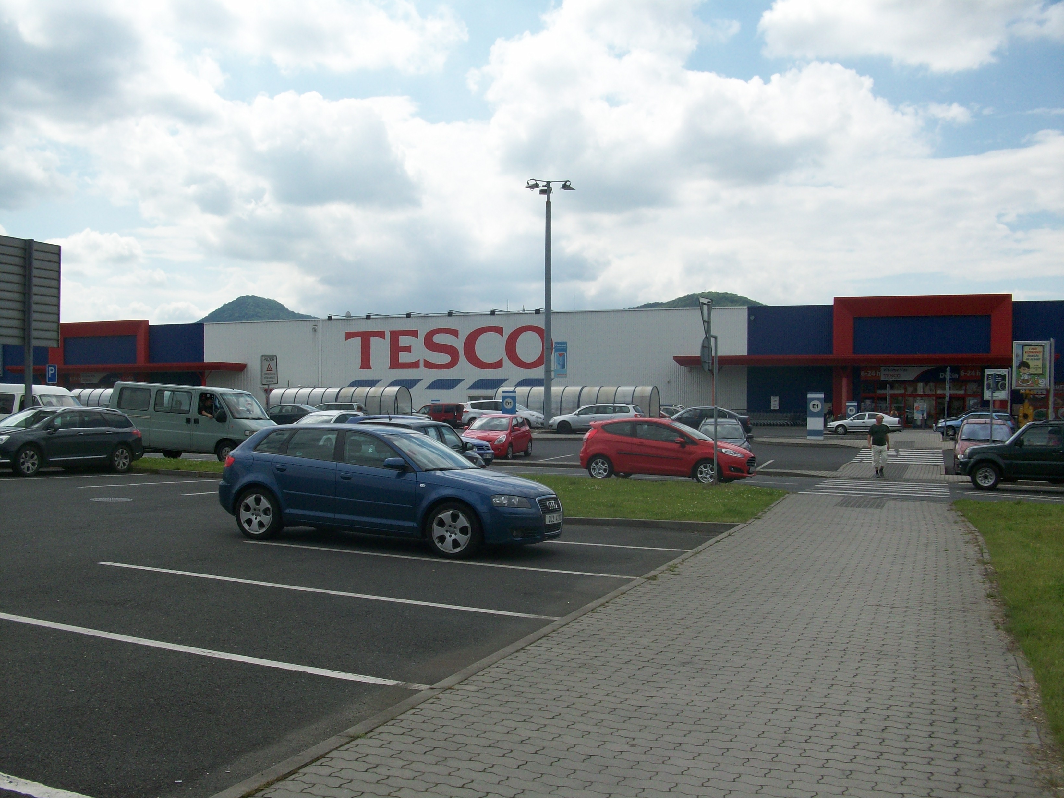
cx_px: 532
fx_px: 1045
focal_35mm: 34
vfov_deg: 41.8
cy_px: 399
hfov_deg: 54.0
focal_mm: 5.7
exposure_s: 1/489
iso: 64
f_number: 5.5
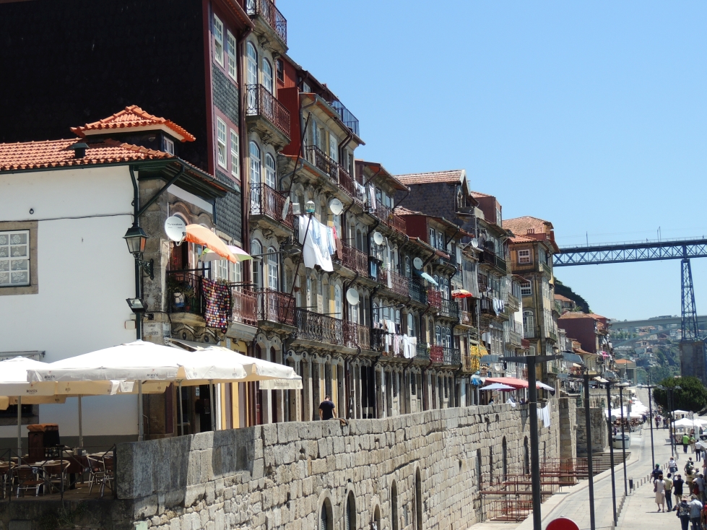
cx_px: 354
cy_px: 265
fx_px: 1123
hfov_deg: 34.9
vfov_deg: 26.6
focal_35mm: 55
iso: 100
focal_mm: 9.8
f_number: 3.7
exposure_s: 1/1000
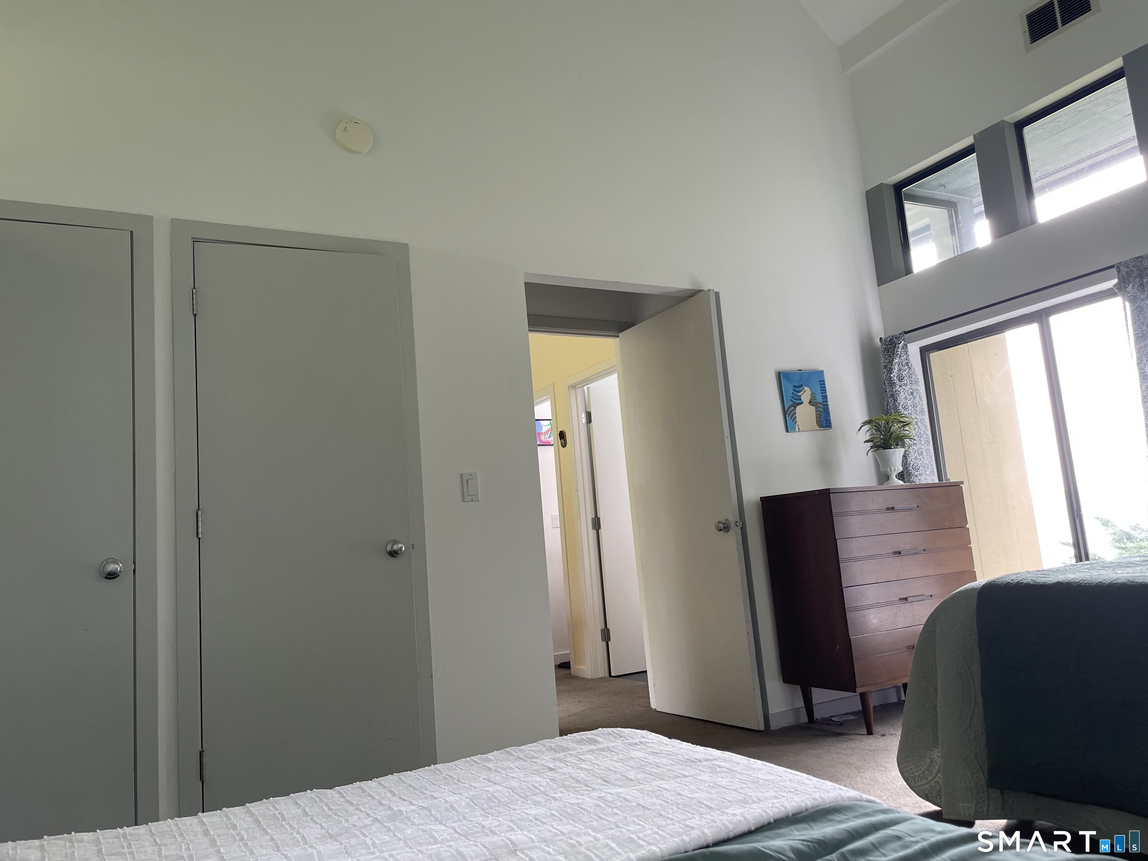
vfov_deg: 53.1
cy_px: 430
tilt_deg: +9.1
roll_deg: +4.9
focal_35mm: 26
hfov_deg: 67.3
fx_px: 862
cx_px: 574
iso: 80
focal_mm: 4.2
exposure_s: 1/121
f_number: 1.6
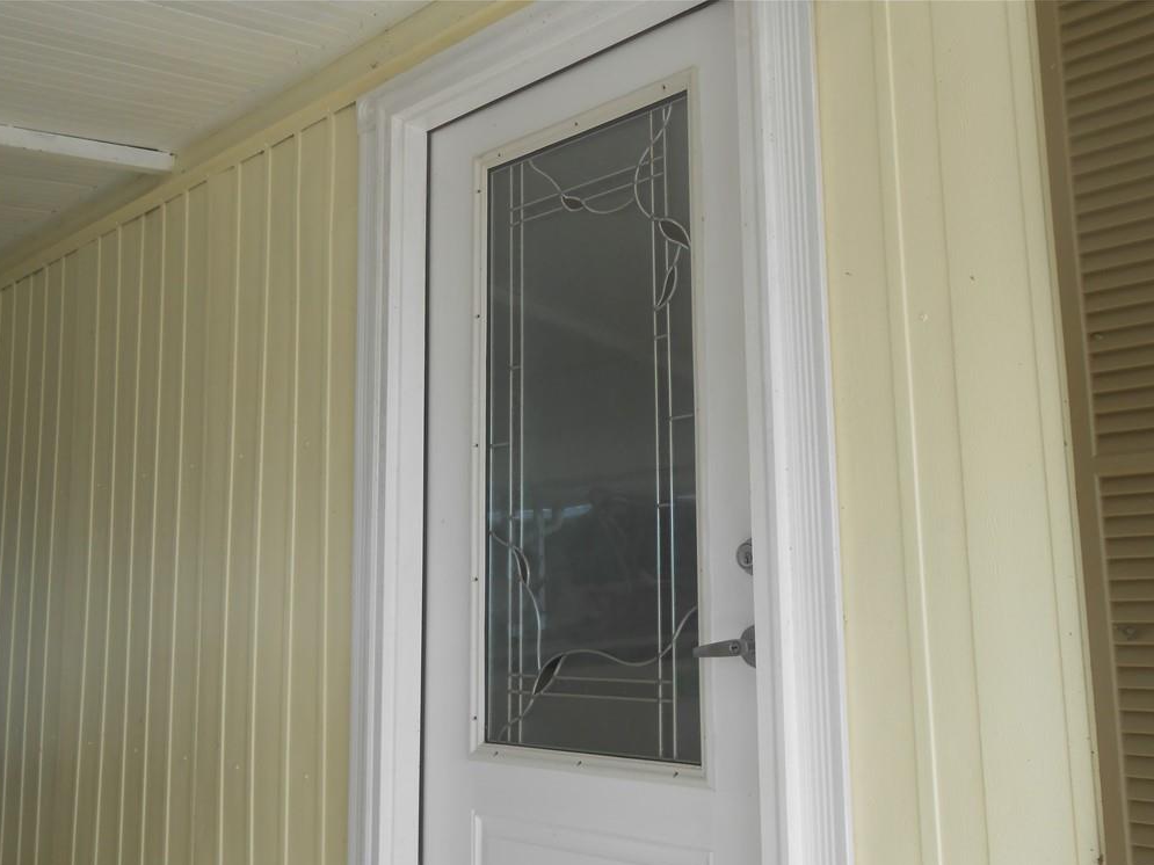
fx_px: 1167
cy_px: 444
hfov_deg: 52.6
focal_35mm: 35
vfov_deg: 40.7
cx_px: 580
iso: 80
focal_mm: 6
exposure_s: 1/320
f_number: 3.9
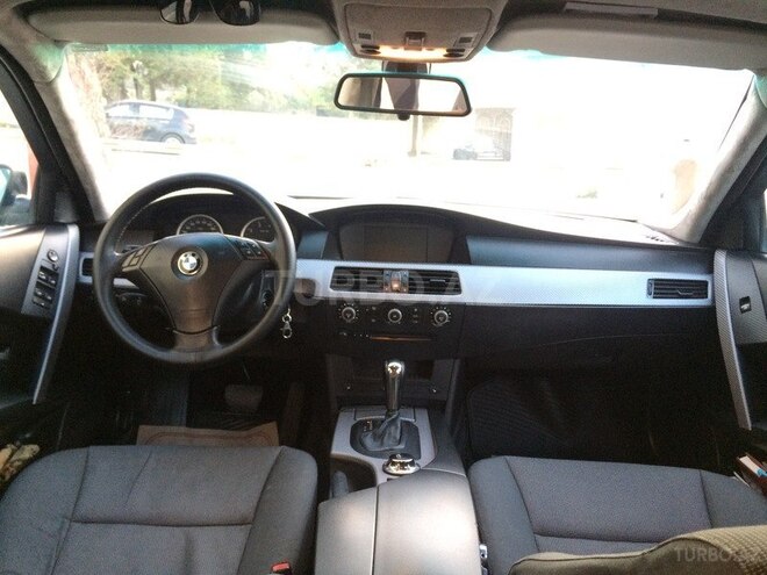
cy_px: 288
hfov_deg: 61.7
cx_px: 384
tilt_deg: -14.7
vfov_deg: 48.2
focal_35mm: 29
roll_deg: -0.8
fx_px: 643
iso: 250
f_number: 2.2
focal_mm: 4.15
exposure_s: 1/33
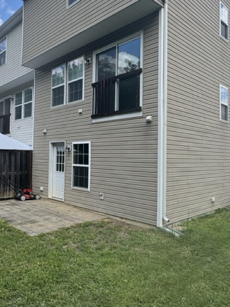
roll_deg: -1.2
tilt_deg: +3.8
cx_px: 100
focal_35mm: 29
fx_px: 257
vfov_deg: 61.6
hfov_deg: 48.1
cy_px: 145
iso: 40
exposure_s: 1/541
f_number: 2.2
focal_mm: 2.22
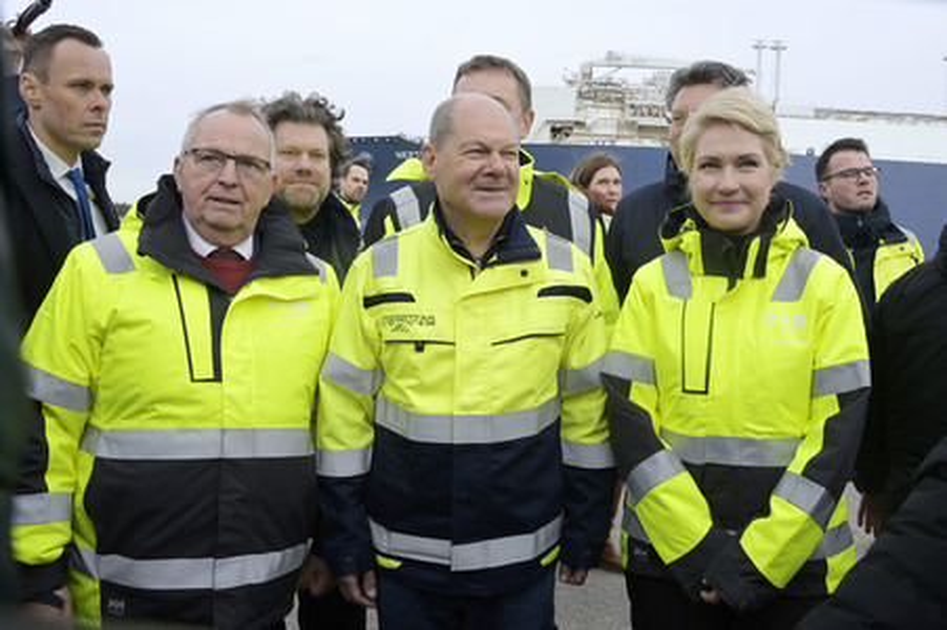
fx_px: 736
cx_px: 474
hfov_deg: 65.5
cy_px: 315
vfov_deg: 46.3
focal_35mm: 28
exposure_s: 1/400
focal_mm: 28
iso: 1600
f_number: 11
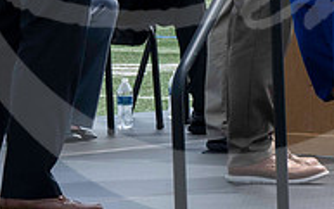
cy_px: -297
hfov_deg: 5.6
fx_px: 3426
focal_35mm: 376
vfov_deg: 3.5
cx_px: 42
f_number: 13
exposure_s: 1/250
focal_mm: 70
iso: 200
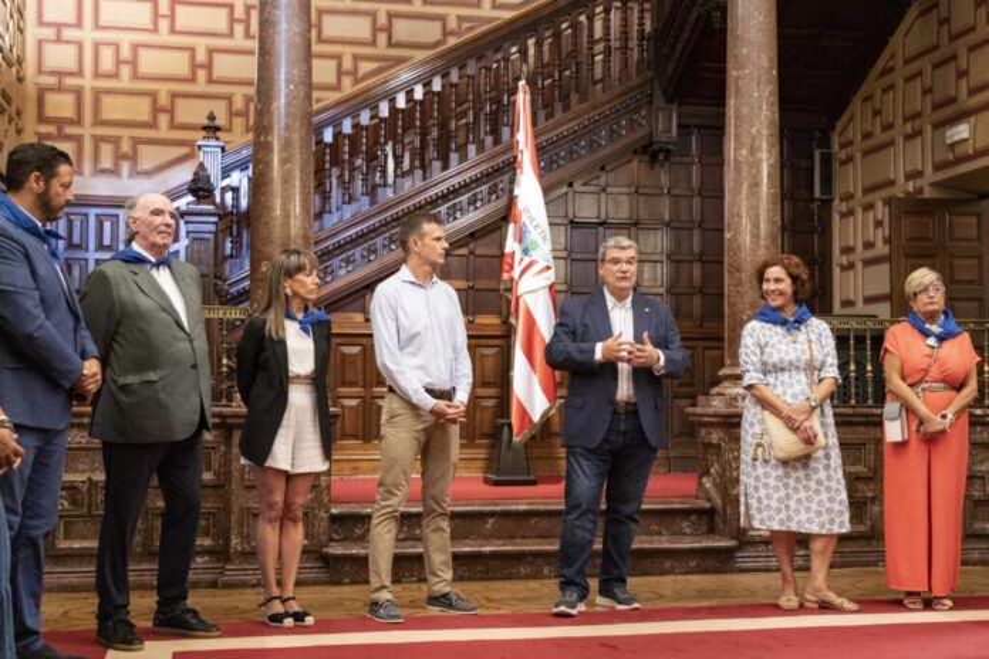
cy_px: 330
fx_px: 1181
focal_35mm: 43
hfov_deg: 45.4
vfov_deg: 31.2
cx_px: 494
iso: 5000
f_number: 4
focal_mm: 43
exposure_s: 1/60
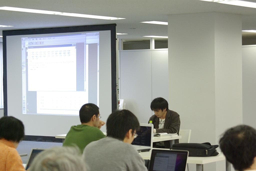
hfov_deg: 19.4
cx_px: 128
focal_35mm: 105
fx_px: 747
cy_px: 86
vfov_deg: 13.1
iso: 800
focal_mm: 70
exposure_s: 1/60
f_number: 5
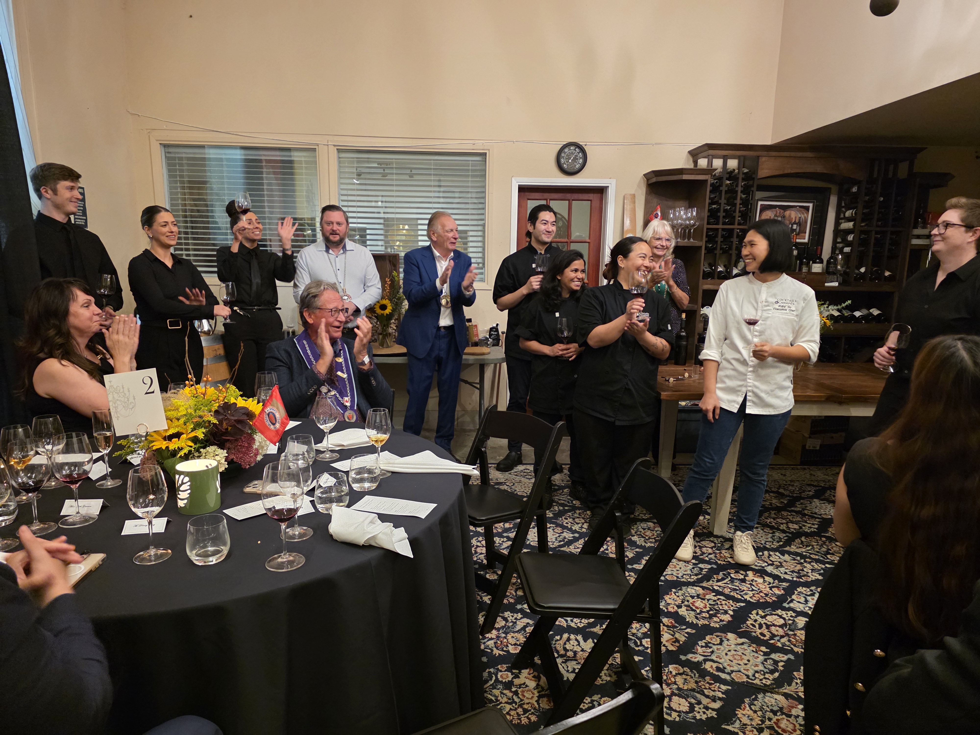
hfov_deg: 73.9
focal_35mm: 23
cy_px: 368
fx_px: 651
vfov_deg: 58.9
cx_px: 490
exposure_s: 1/60
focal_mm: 6.3
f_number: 1.7
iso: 1600
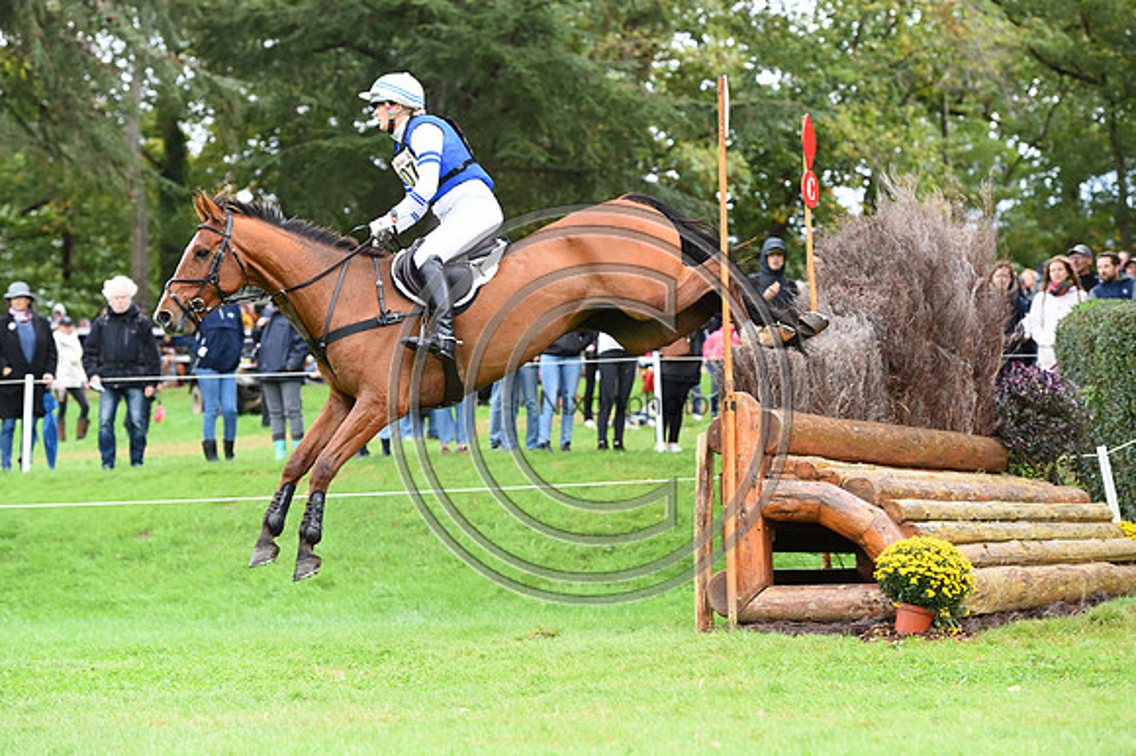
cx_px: 568
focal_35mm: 112
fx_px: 3532
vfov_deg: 12.2
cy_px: 378
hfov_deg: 18.3
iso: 1250
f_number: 4.5
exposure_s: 1/1250
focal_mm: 112
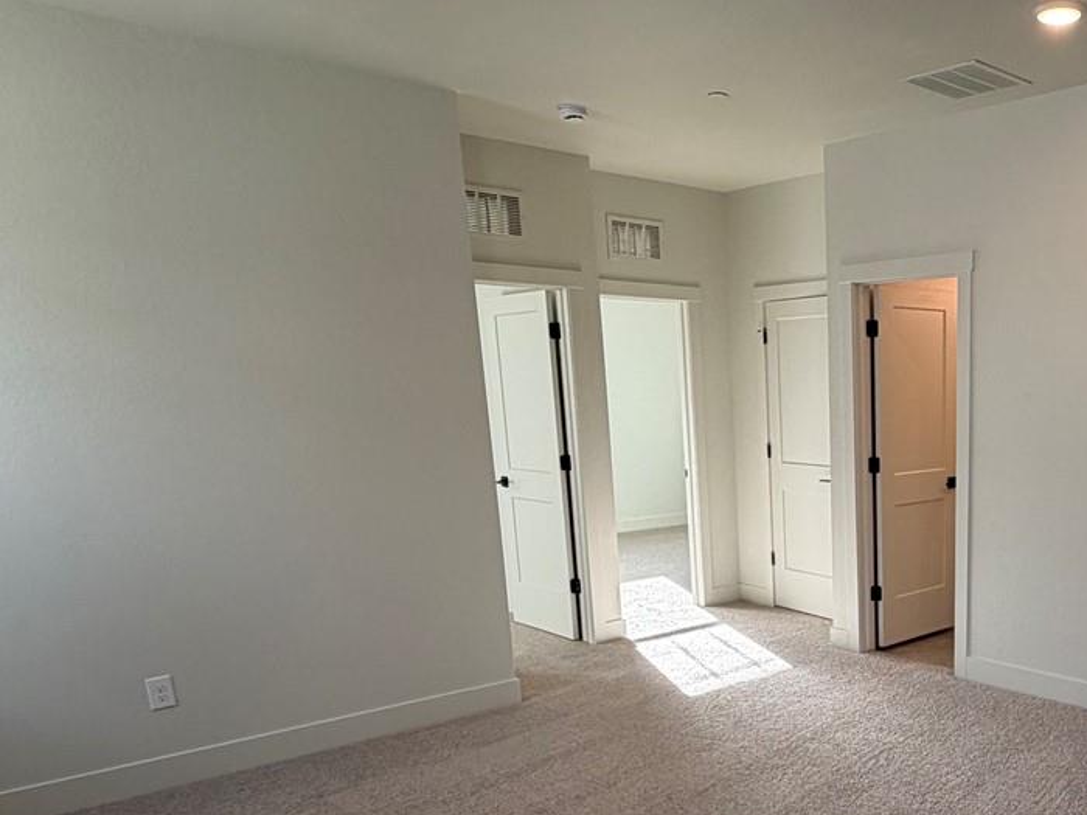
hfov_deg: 52.2
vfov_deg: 42.7
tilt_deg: -12.1
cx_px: 907
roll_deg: +0.7
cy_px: 619
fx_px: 1005
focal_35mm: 32
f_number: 2.2
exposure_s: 1/120
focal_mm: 2.22
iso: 100
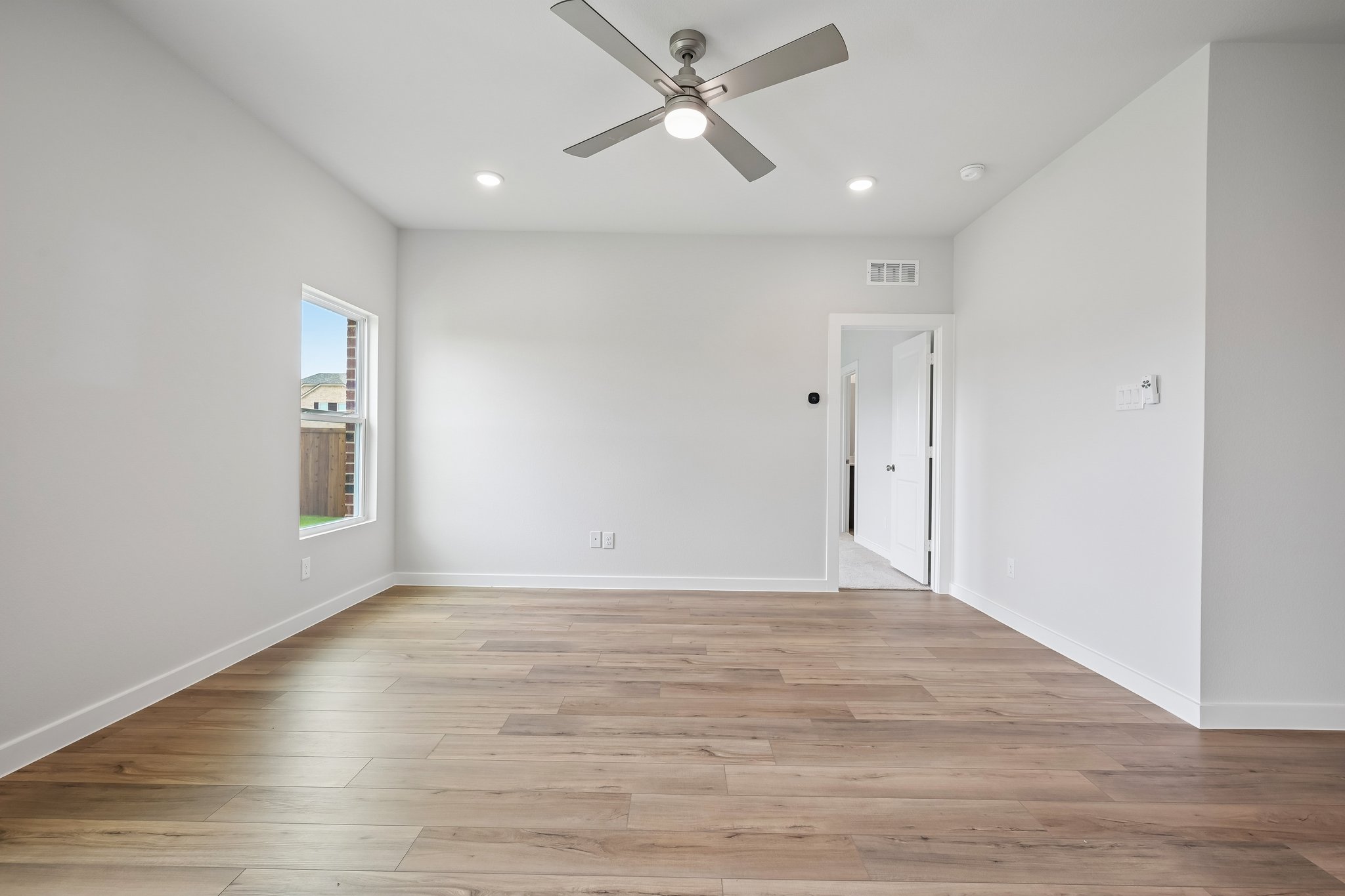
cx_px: 672
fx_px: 598
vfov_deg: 73.7
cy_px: 448
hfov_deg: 96.7
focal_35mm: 16
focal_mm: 16
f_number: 9
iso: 250
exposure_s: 1/30
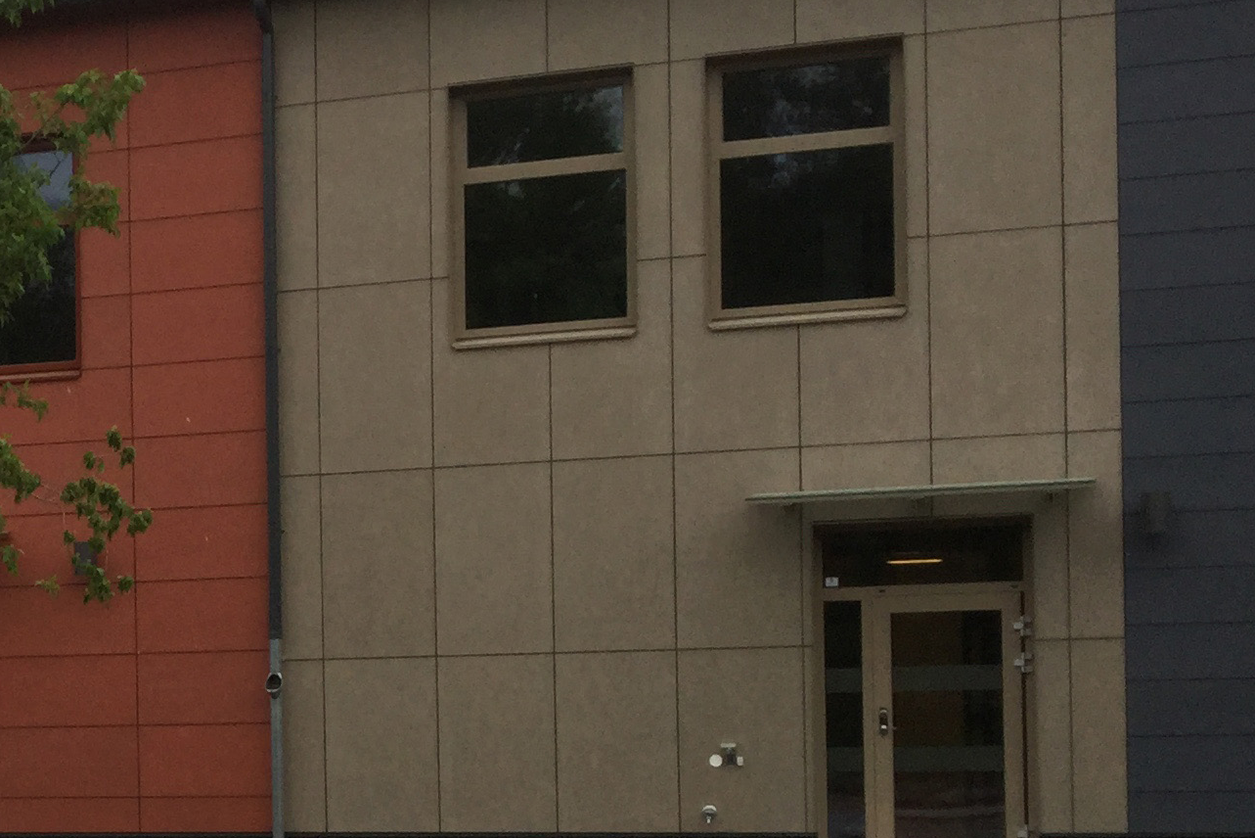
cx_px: -316
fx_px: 2859
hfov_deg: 22.5
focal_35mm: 82
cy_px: 710
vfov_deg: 16.5
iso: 25
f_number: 2.4
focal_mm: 3.3
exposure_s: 1/330
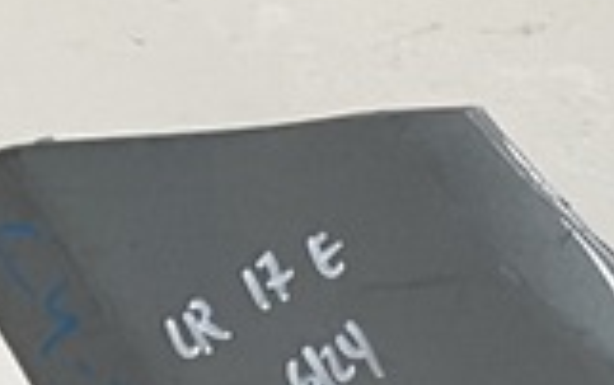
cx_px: 1651
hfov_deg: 9.3
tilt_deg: -20.5
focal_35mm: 192
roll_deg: -4.6
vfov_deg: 6.2
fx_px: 3216
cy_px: 1258
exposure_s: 1/120
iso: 32
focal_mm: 3
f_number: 1.8
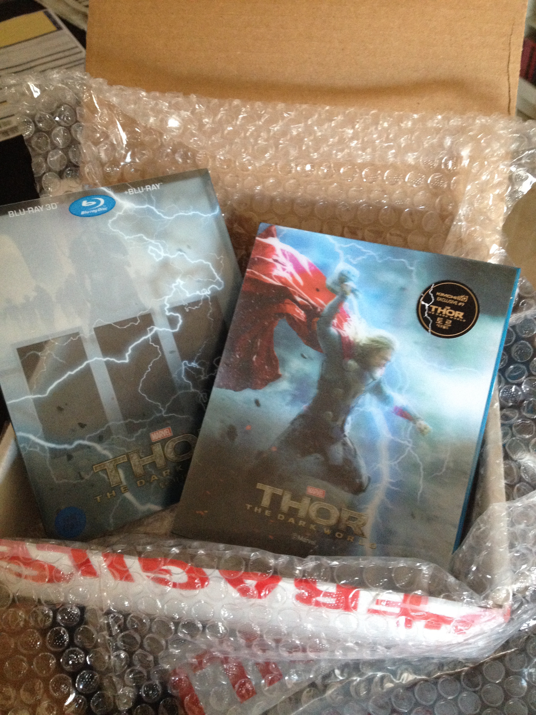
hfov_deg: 40.7
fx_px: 723
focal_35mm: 35
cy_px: 358
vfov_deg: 52.6
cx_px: 268
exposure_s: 1/20
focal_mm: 4.28
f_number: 2.4
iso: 320
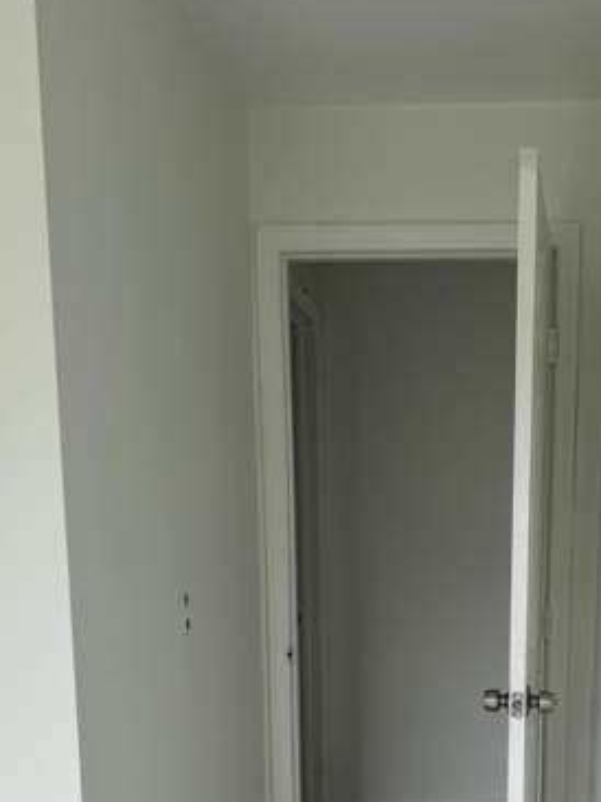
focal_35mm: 42
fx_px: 973
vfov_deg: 42.0
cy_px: 688
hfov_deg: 33.7
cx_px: 439
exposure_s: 1/539
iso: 80
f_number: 1.78
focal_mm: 6.76
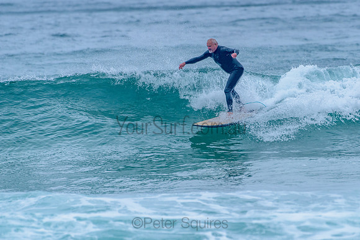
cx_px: 211
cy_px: 103
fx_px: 6279
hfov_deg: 3.3
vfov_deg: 2.2
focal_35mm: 628
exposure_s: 1/2000
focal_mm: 500
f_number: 5.6
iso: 800
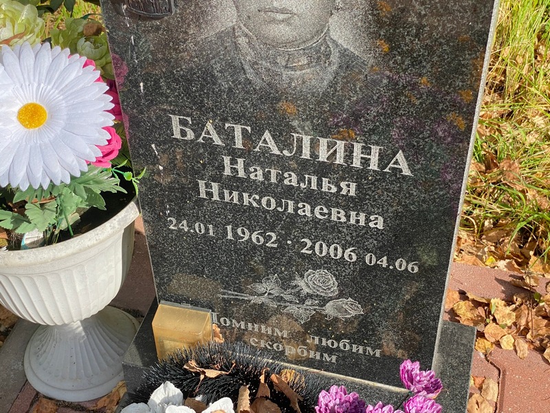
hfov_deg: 36.8
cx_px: 275
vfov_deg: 28.0
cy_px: 206
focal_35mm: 52
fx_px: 826
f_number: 2
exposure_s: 1/959
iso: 20
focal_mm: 6
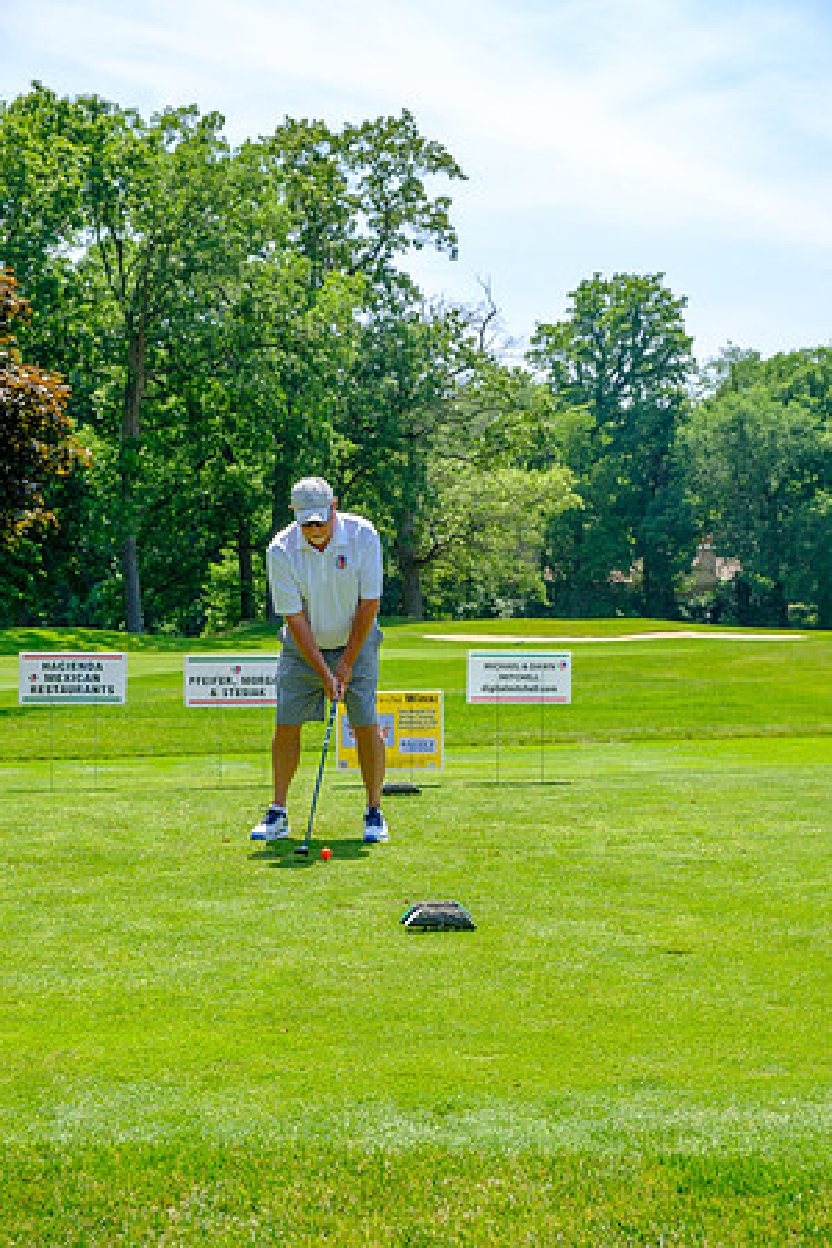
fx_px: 2115
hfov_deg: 22.3
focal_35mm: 61
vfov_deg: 32.9
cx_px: 416
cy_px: 624
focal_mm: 40.7
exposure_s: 1/250
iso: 200
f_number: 6.4
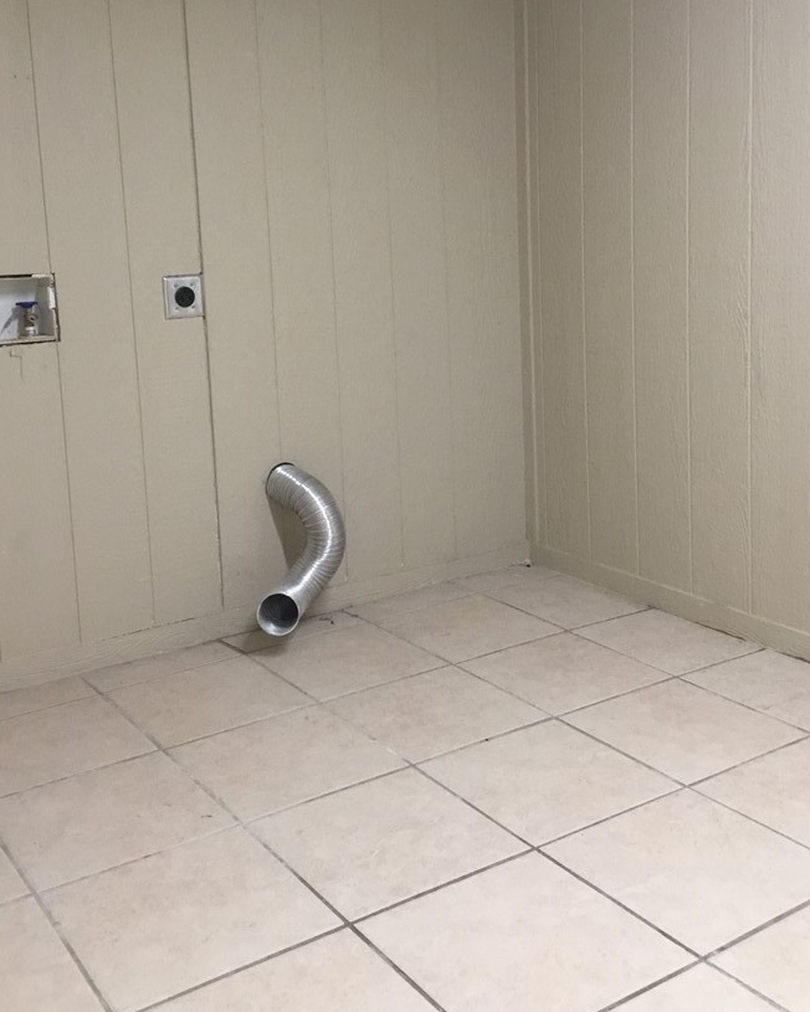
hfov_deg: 39.2
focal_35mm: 38
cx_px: 389
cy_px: 389
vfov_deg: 47.6
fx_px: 1139
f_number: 2.4
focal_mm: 3.3
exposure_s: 1/30
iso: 100
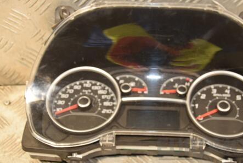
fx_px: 466
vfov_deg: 19.8
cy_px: 73
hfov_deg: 29.1
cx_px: 147
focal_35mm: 69
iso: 800
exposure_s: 1/200
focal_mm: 34
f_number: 5
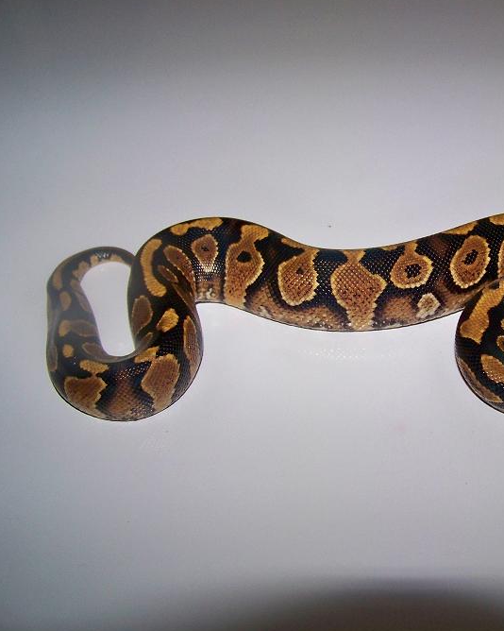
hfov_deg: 33.1
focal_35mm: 44
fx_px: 821
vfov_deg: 42.0
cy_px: 316
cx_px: 412
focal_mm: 5.85
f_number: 2.8
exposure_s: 1/30
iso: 200
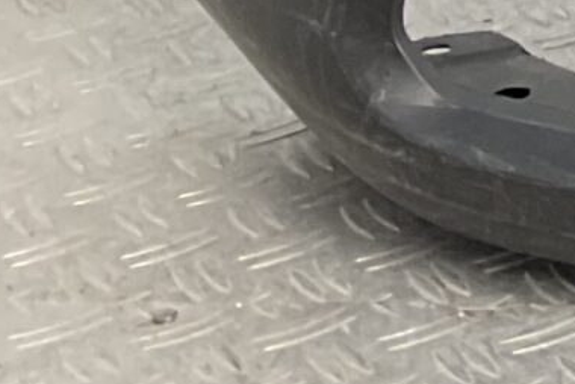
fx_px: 3245
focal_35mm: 203
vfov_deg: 6.1
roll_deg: -2.1
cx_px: 1748
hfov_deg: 8.4
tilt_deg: -8.9
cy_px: -900
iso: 16
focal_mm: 3
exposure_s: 1/129
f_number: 1.8
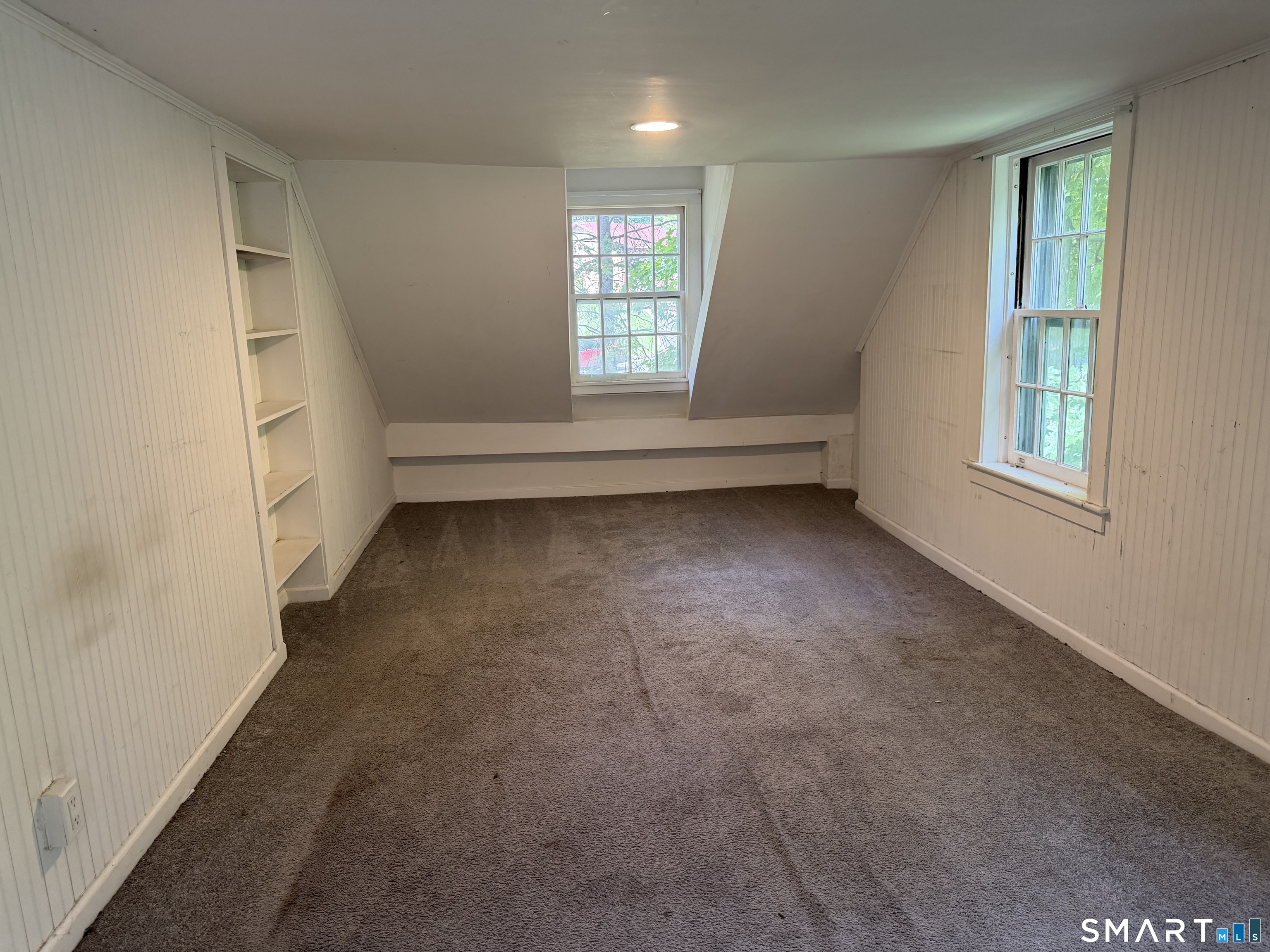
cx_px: 635
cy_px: 476
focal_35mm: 24
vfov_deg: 56.8
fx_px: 881
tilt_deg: -11.3
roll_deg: +1.1
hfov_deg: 71.6
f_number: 1.78
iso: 200
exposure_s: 1/73
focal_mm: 6.76
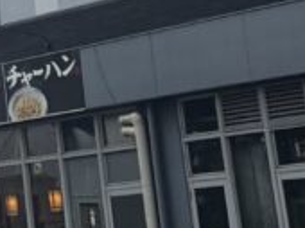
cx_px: -366
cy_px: -352
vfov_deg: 7.0
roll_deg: -0.4
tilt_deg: +21.4
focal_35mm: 196
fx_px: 1725
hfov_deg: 9.3
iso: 50
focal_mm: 5.96
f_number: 1.6
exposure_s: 1/1337
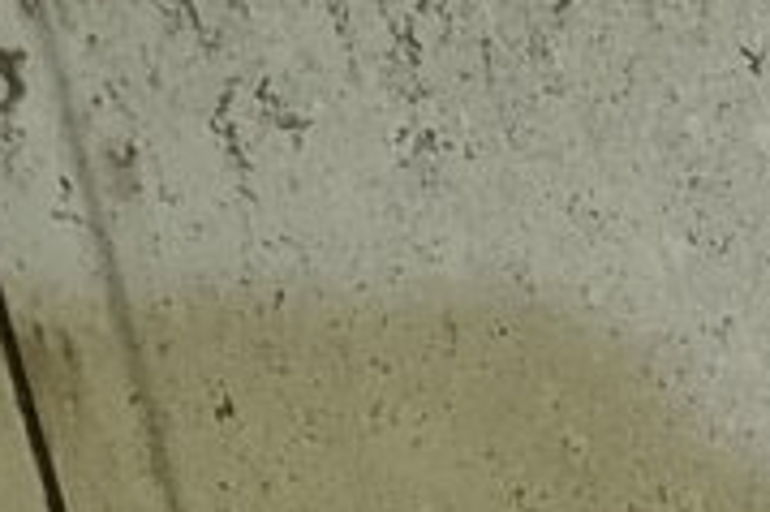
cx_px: 2383
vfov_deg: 6.7
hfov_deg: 9.3
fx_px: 3654
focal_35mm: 171
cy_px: 1859
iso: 160
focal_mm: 5.4
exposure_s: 1/24
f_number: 1.8
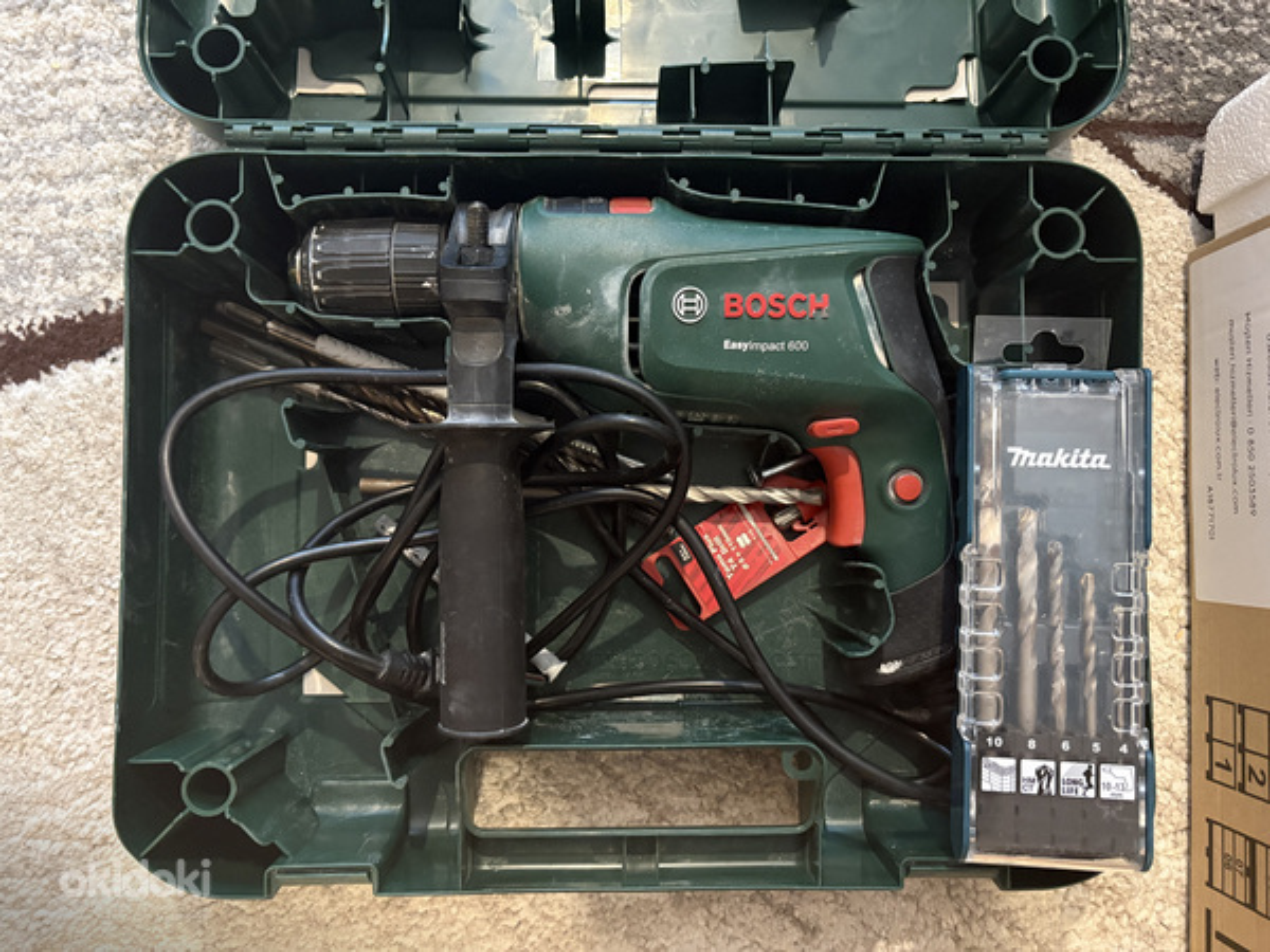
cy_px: 476
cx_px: 635
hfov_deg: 67.3
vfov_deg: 53.1
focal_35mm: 26
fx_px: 954
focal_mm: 5.96
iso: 800
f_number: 1.6
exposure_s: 1/30
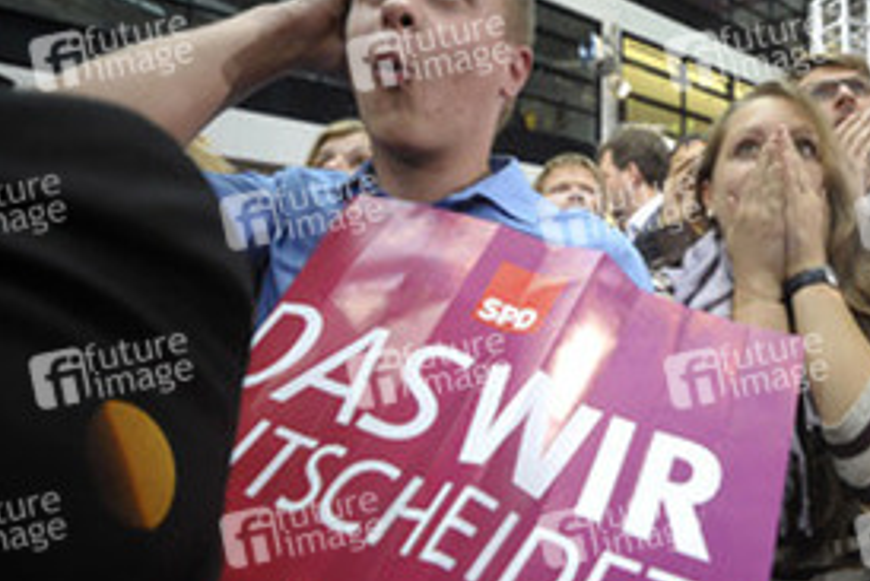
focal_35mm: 23
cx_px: 660
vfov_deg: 55.2
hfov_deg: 70.6
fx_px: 556
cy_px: 292
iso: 2000
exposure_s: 1/160
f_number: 2.8
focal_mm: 14
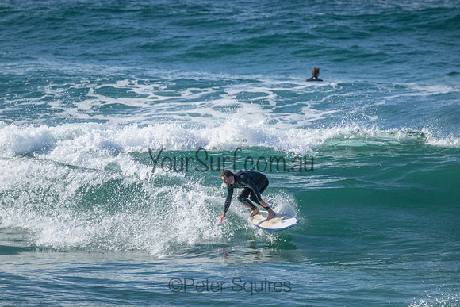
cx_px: 230
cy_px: 154
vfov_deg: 1.7
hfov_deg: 2.6
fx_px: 10224
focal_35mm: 800
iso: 2200
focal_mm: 800
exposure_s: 1/1600
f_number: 11
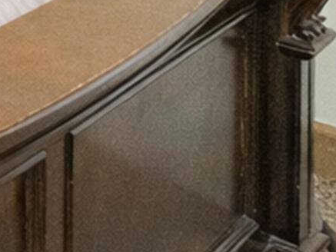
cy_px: -379
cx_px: -770
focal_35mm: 99
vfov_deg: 11.8
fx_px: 961
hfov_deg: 10.3
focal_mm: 10
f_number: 8
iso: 1600
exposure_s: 1/60
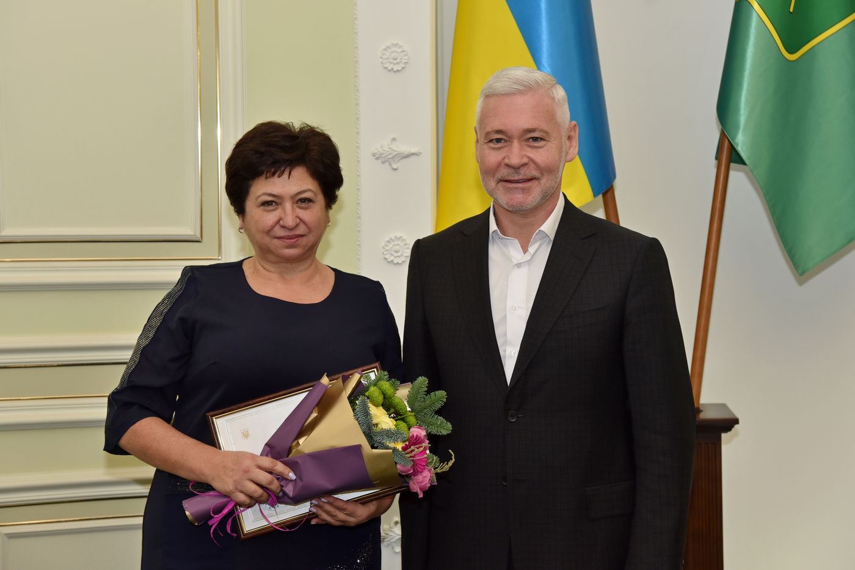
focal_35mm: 66
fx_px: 1567
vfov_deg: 20.6
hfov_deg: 30.5
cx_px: 428
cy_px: 285
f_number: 4.5
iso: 800
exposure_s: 1/200
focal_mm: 66
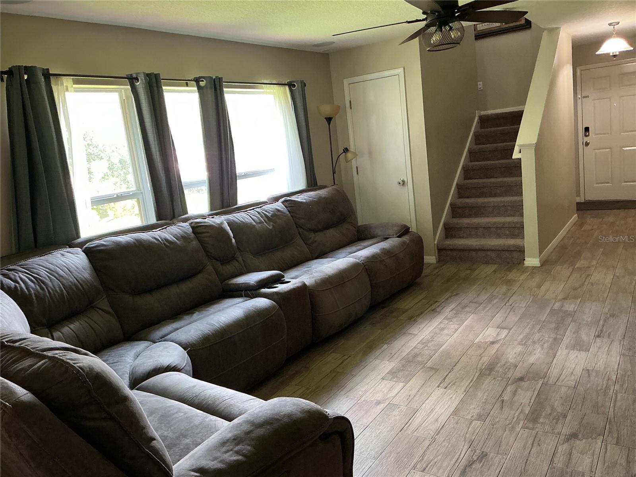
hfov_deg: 61.7
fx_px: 533
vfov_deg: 48.2
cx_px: 318
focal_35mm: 29
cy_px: 238
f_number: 1.8
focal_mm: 3
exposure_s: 1/60
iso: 160
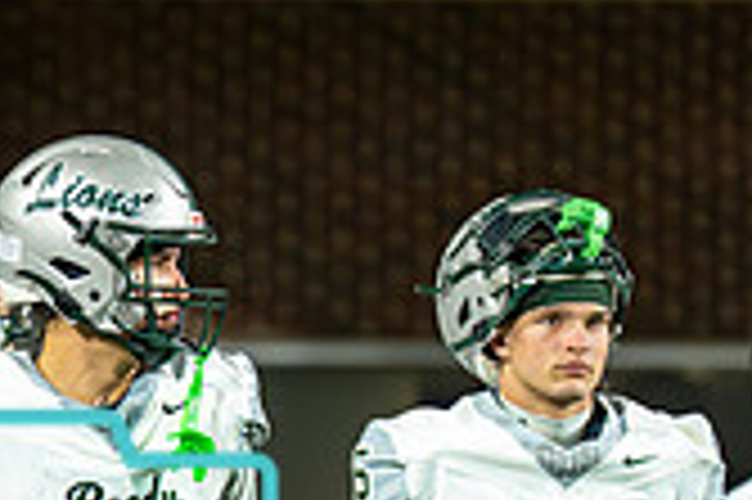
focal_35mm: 627
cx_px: -339
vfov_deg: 2.2
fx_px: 13084
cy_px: 626
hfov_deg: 3.3
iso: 3200
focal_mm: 150
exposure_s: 1/1600
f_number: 2.8
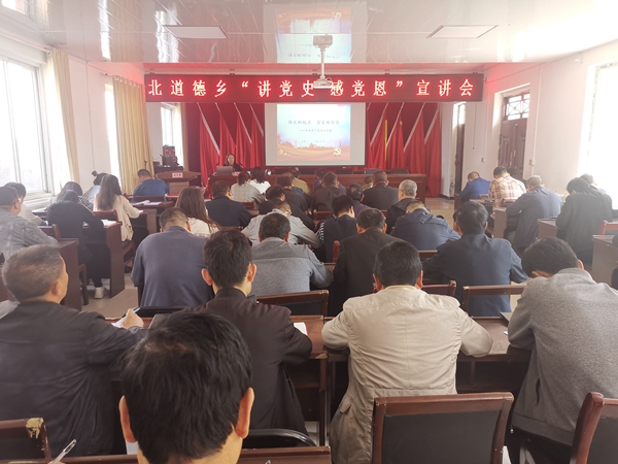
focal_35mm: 27
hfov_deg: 65.3
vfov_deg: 51.4
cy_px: 232
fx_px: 482
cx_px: 309
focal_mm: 4.75
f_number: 1.8
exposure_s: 1/100
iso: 125
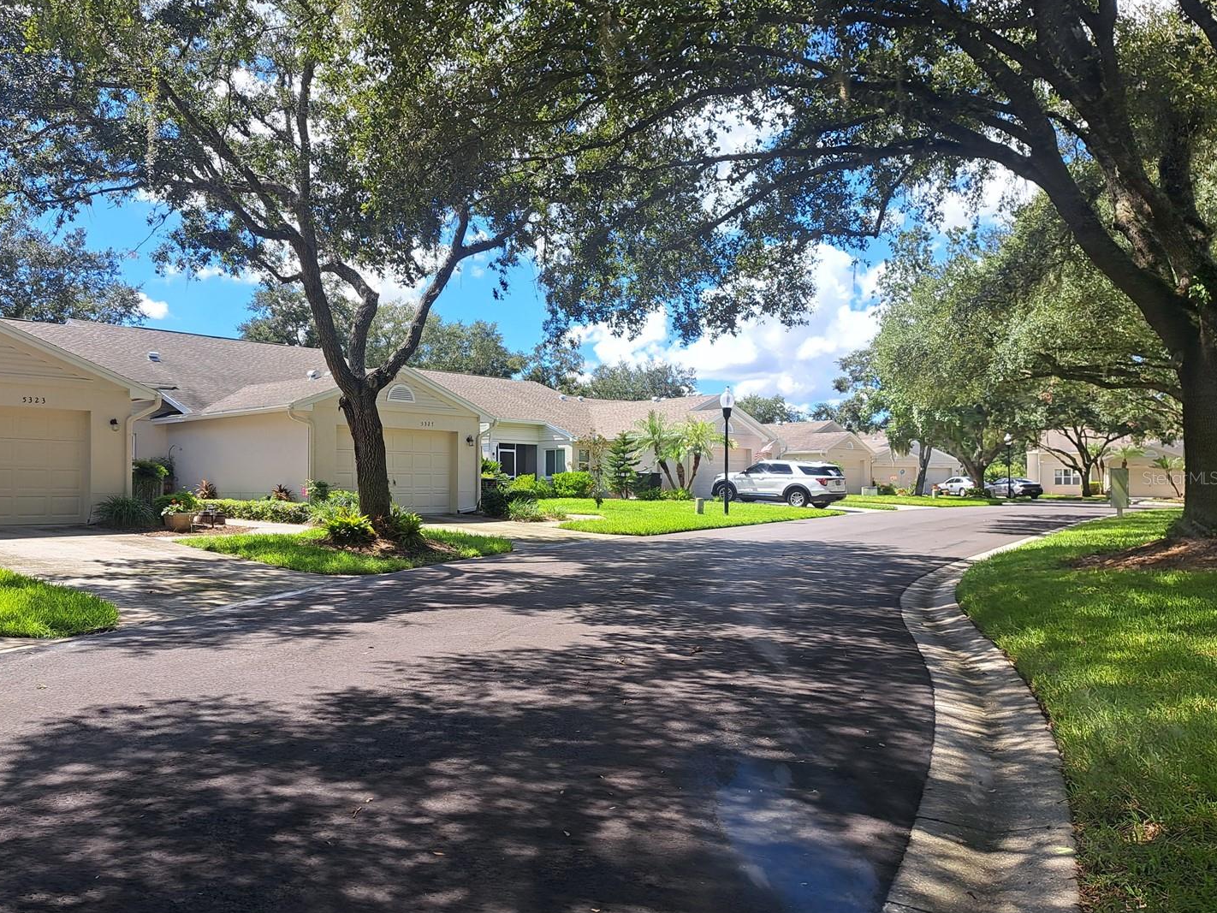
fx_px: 949
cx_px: 538
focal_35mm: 27
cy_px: 477
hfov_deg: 65.1
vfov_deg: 51.4
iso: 50
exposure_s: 1/591
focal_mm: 5.23
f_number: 1.8
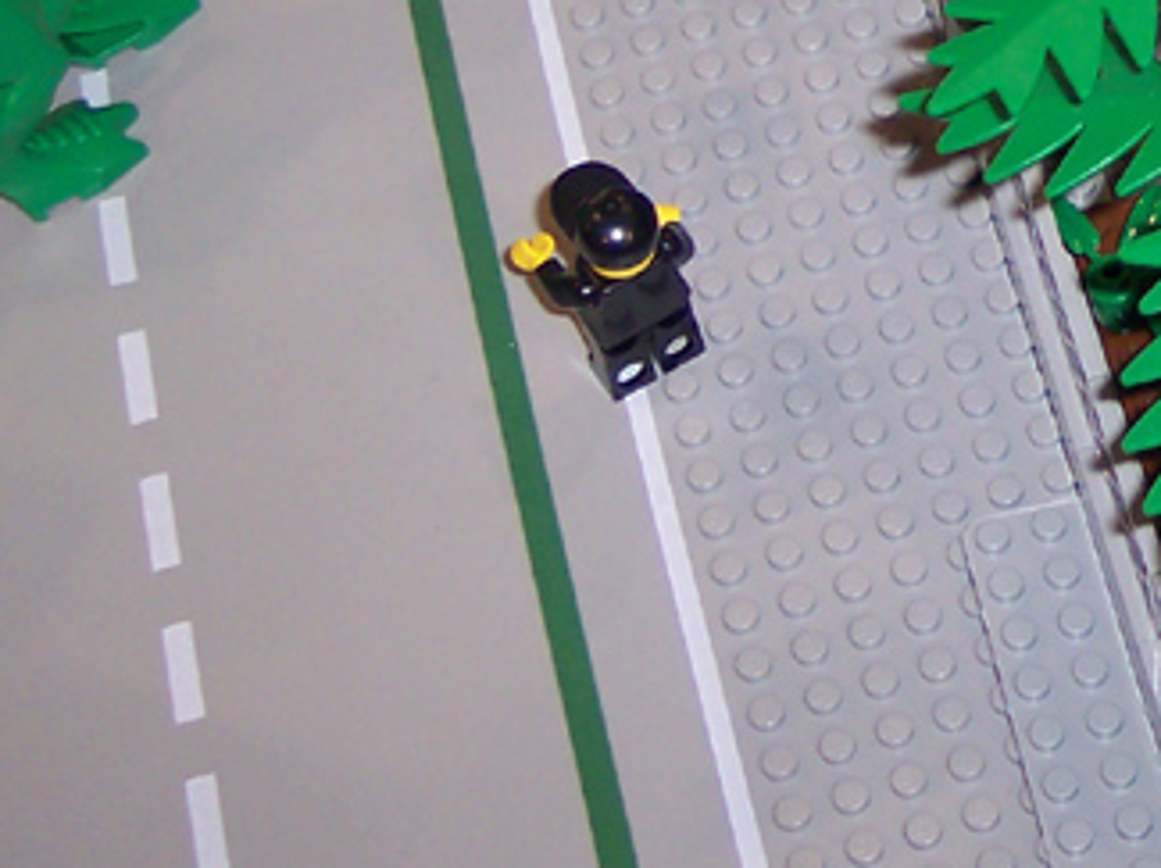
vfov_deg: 12.4
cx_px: 1425
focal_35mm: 117
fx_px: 3920
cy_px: -123
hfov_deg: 16.1
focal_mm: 8
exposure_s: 1/30
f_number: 2.8
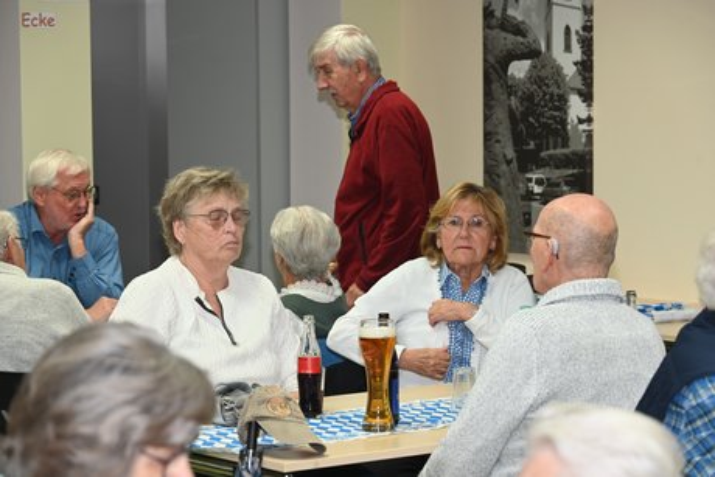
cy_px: 238
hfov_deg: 17.8
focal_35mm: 115
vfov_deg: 11.9
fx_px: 2285
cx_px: 358
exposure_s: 1/60
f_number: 6.7
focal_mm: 115
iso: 1100
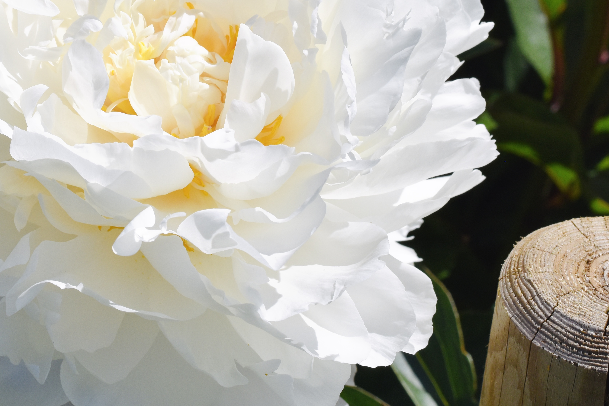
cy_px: 144
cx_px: 150
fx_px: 2267
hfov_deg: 15.2
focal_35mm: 134
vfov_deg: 10.2
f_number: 8
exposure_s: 1/1250
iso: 200
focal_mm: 50
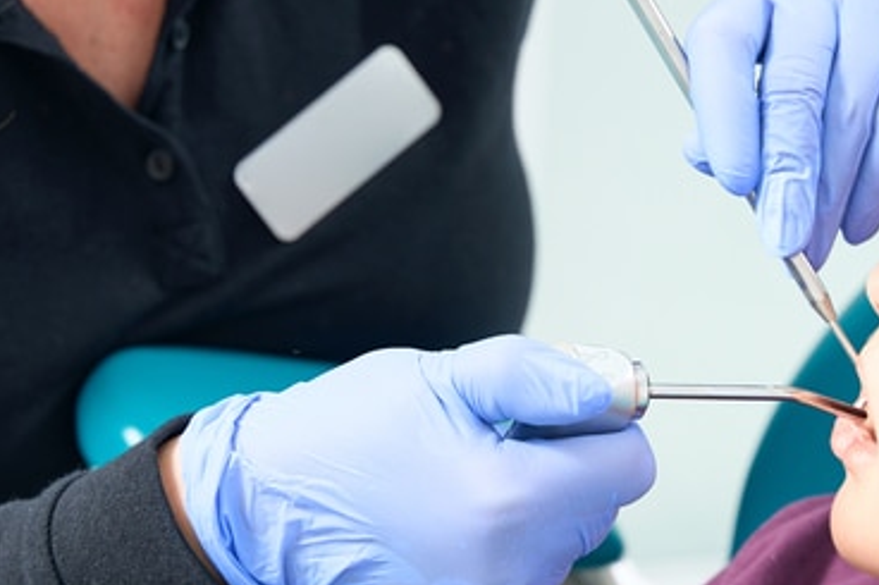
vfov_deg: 7.8
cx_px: 430
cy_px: 320
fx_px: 4295
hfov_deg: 11.7
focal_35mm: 176
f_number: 3.5
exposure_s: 1/200
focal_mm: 54
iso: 100
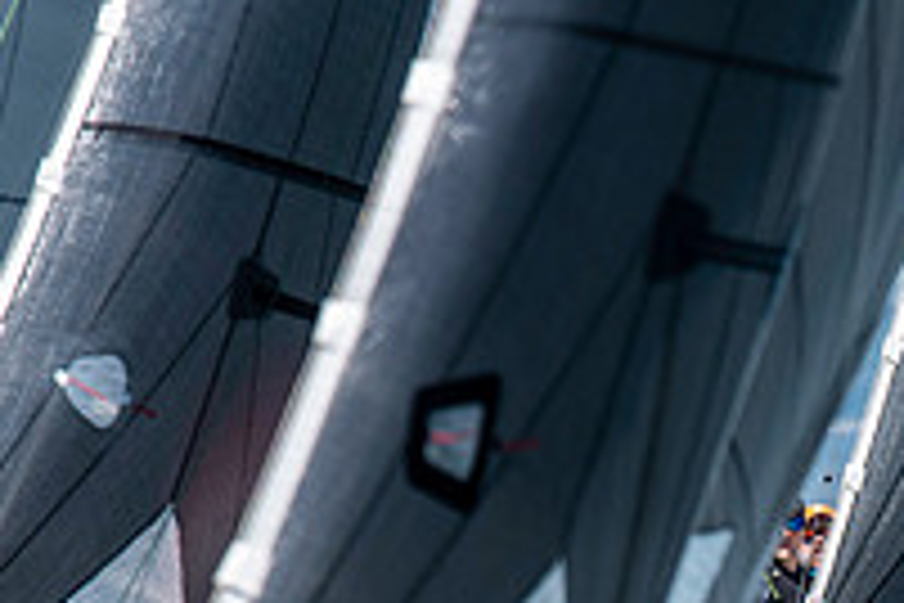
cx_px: 980
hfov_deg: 1.6
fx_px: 32592
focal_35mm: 1298
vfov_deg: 1.1
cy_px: 866
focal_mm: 300
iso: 320
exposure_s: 1/1600
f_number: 5.6
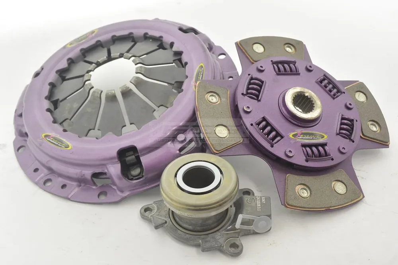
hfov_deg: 48.5
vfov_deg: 33.4
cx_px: 199
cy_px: 132
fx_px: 442
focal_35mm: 40
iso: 400
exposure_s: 1/80
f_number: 4.2
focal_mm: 15
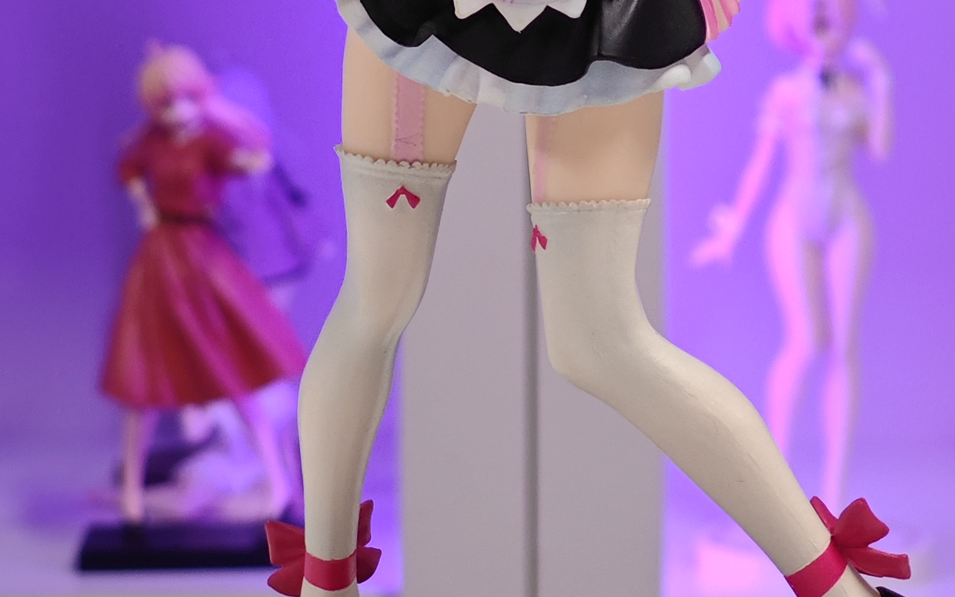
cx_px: 706
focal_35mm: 182
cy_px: 26
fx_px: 4737
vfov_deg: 7.2
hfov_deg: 11.5
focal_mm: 7.48
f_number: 2.4
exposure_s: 1/18.1
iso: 400
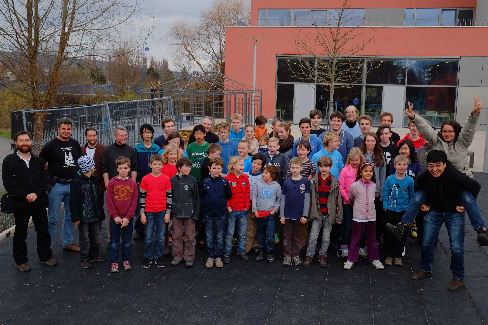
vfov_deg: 35.1
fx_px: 515
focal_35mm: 38
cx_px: 244
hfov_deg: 50.7
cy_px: 162
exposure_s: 1/400
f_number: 7.1
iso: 800
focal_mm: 25.4
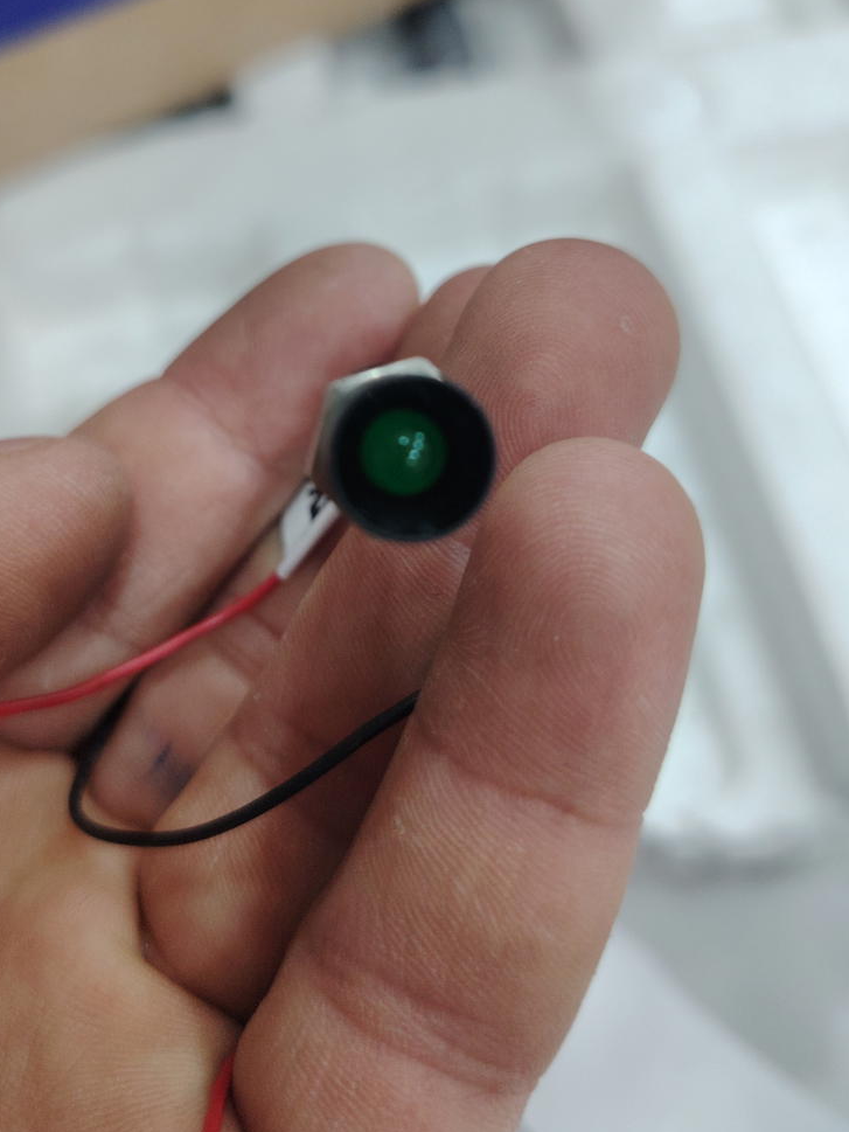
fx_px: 1079
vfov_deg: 54.7
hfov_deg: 42.7
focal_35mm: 33
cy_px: 420
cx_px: 333
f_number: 1.75
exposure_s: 1/50
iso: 292
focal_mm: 5.25
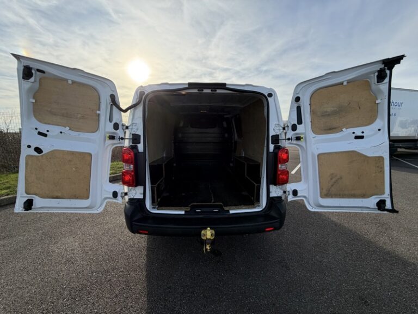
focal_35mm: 14
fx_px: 169
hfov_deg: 102.1
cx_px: 209
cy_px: 157
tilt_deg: -8.7
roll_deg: +1.5
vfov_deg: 85.7
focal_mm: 2.22
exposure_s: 1/770
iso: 32
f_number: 2.2
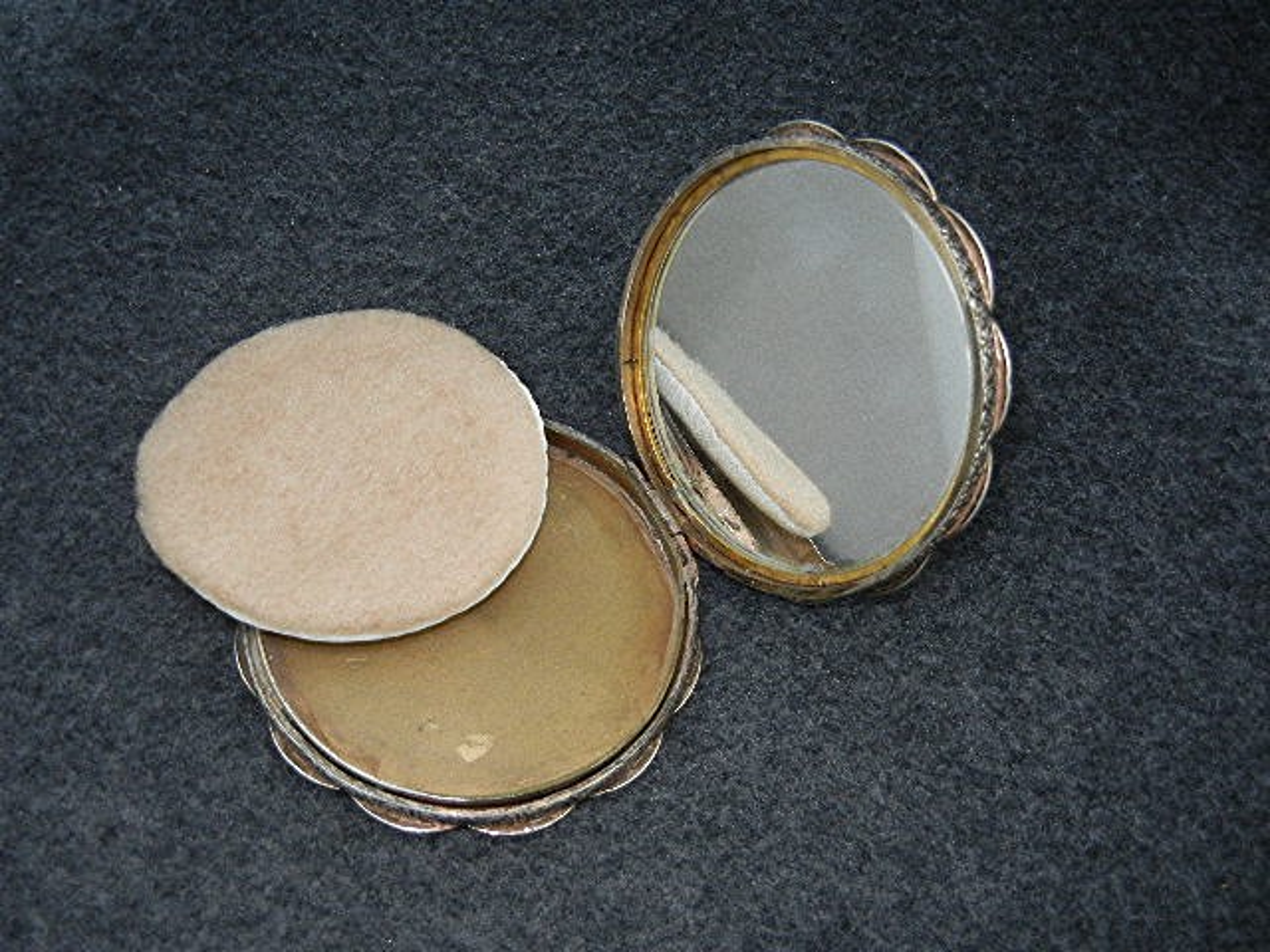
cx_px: 635
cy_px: 476
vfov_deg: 32.2
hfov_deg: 42.1
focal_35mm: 45
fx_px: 1651
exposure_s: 1/30
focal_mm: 8.1
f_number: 3.8
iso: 457
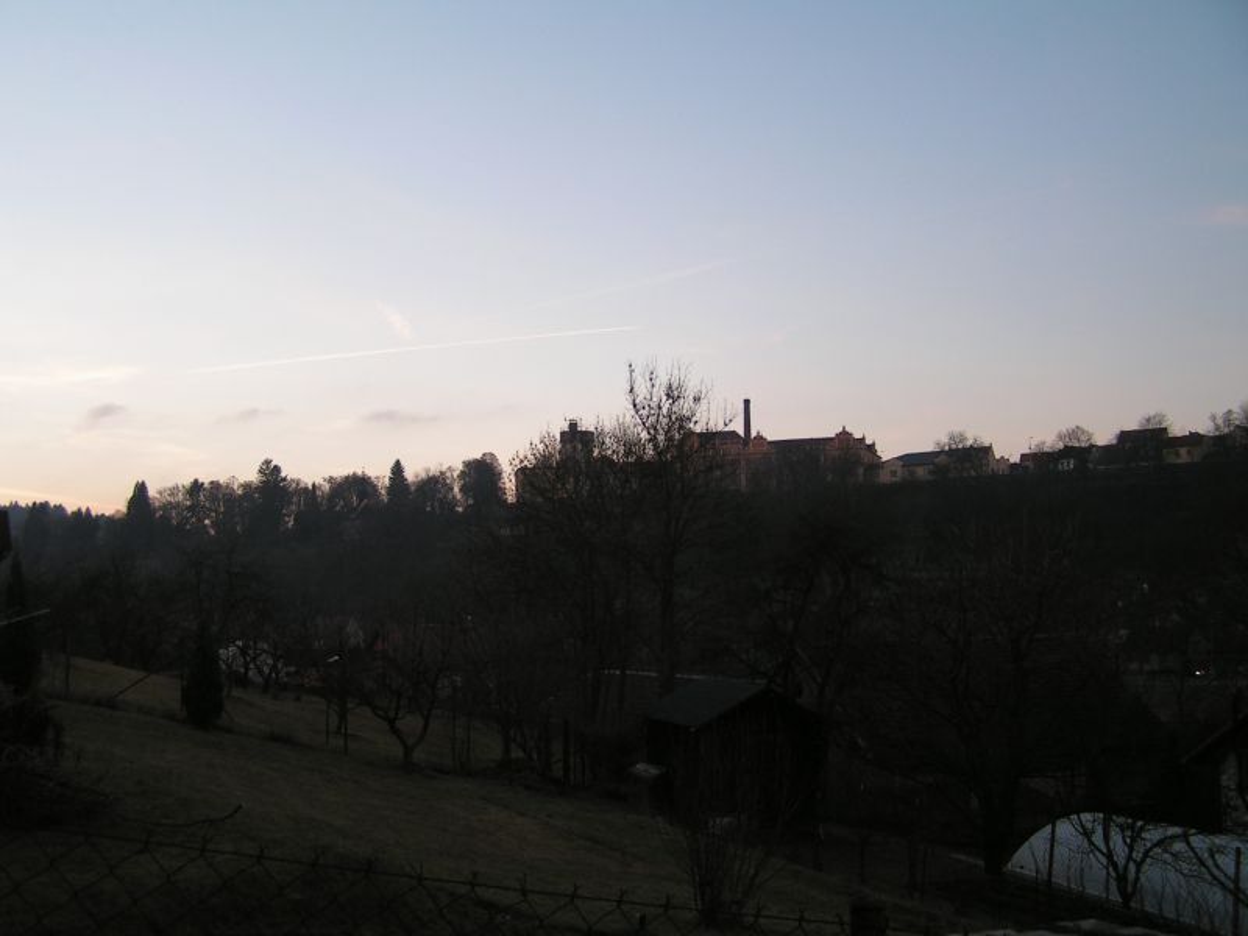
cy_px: 468
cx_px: 624
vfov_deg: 37.7
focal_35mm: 38
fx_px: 1370
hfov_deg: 49.0
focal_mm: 6.3
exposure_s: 1/50
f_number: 2.8
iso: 50
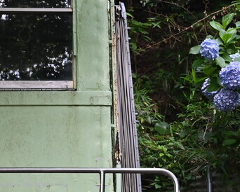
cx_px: 62
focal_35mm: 135
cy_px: 122
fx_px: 959
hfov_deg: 14.2
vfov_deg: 11.4
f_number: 4
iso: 560
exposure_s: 1/400
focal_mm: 41
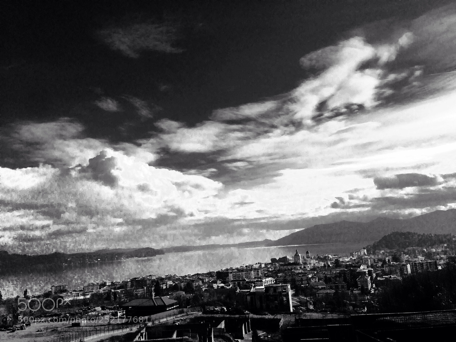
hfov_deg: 55.4
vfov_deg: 42.9
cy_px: 171
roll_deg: +1.7
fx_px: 435
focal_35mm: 33
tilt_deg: +10.4
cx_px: 228
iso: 50
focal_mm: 4.12
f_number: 2.4
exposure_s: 1/4525
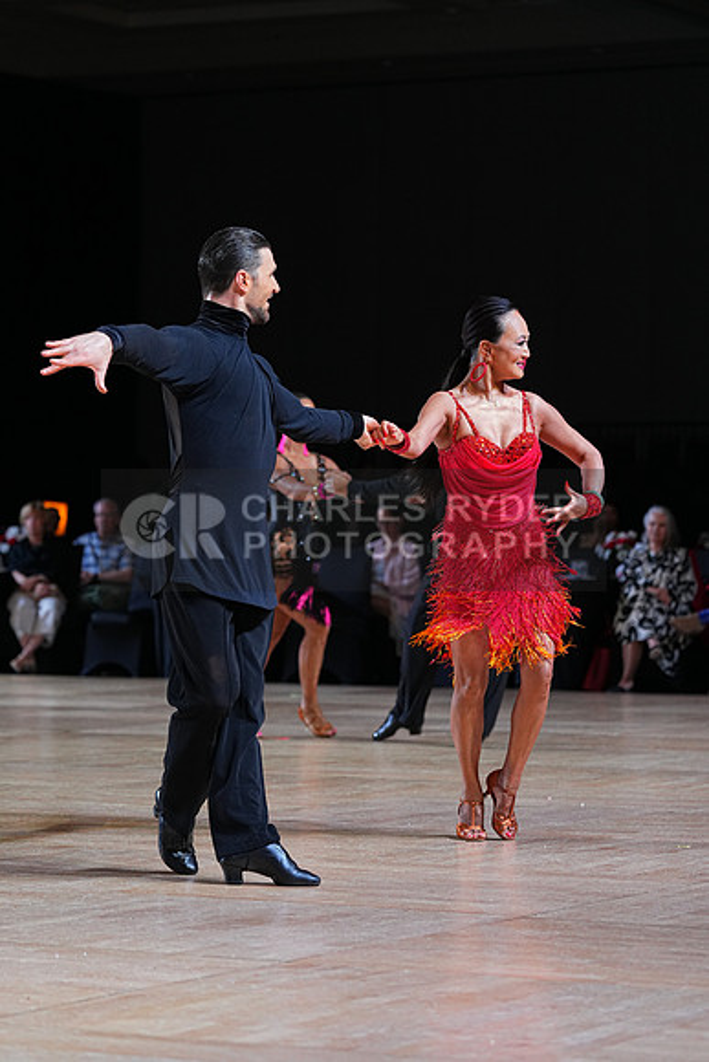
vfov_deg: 16.5
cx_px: 354
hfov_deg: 11.1
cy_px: 531
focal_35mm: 124
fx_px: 3661
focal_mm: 124
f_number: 4
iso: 1250
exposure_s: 1/500
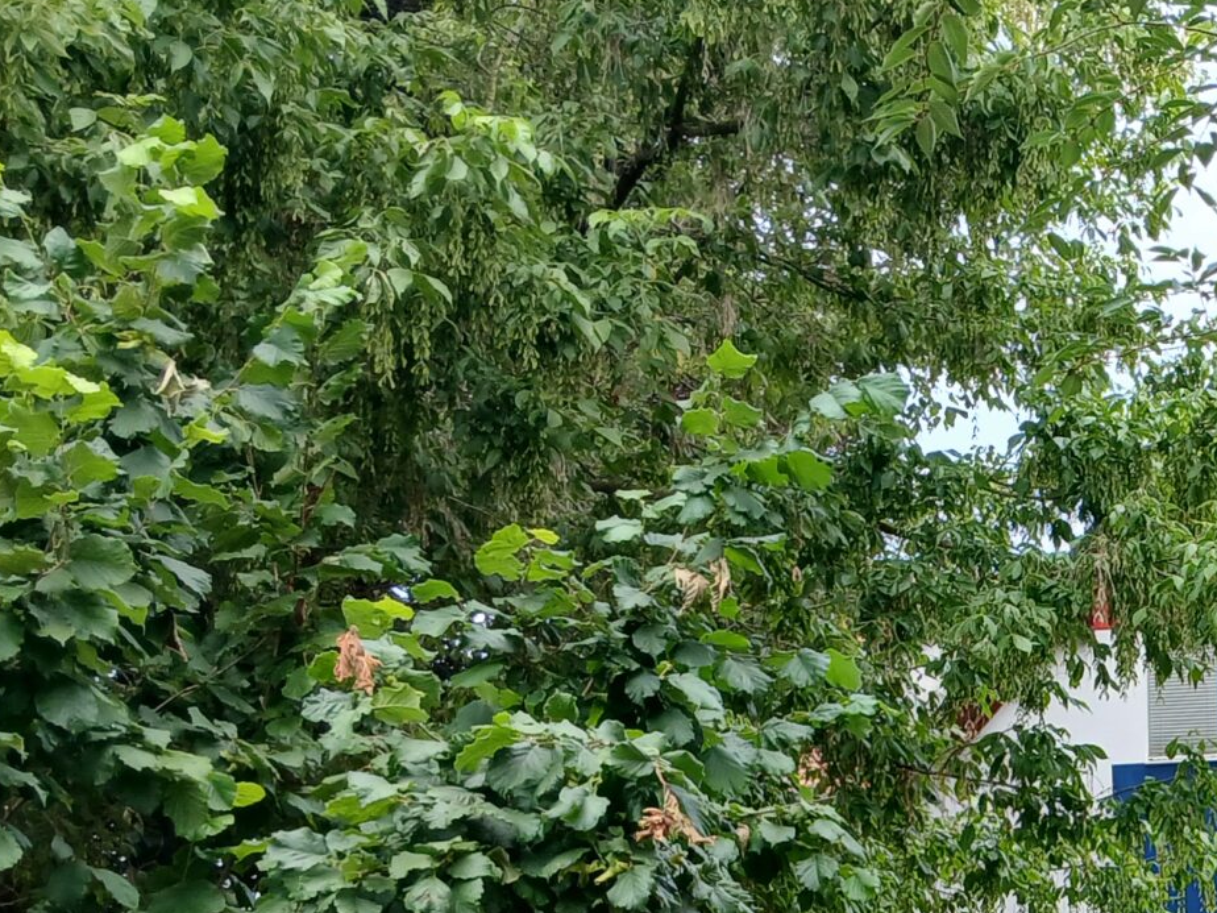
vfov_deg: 19.6
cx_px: 1462
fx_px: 2531
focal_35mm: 72
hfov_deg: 24.5
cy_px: 1003
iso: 20
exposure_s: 1/145
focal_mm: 3.98
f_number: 1.8
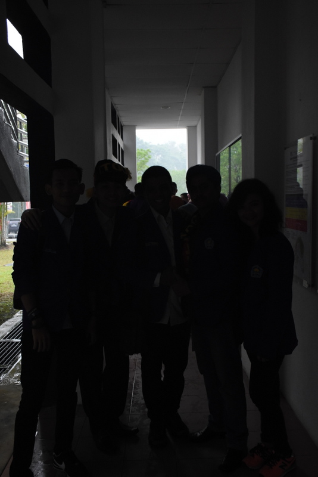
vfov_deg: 53.1
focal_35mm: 36
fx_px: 477
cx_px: 159
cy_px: 238
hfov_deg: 36.9
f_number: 6.3
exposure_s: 1/250
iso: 1600
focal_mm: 24
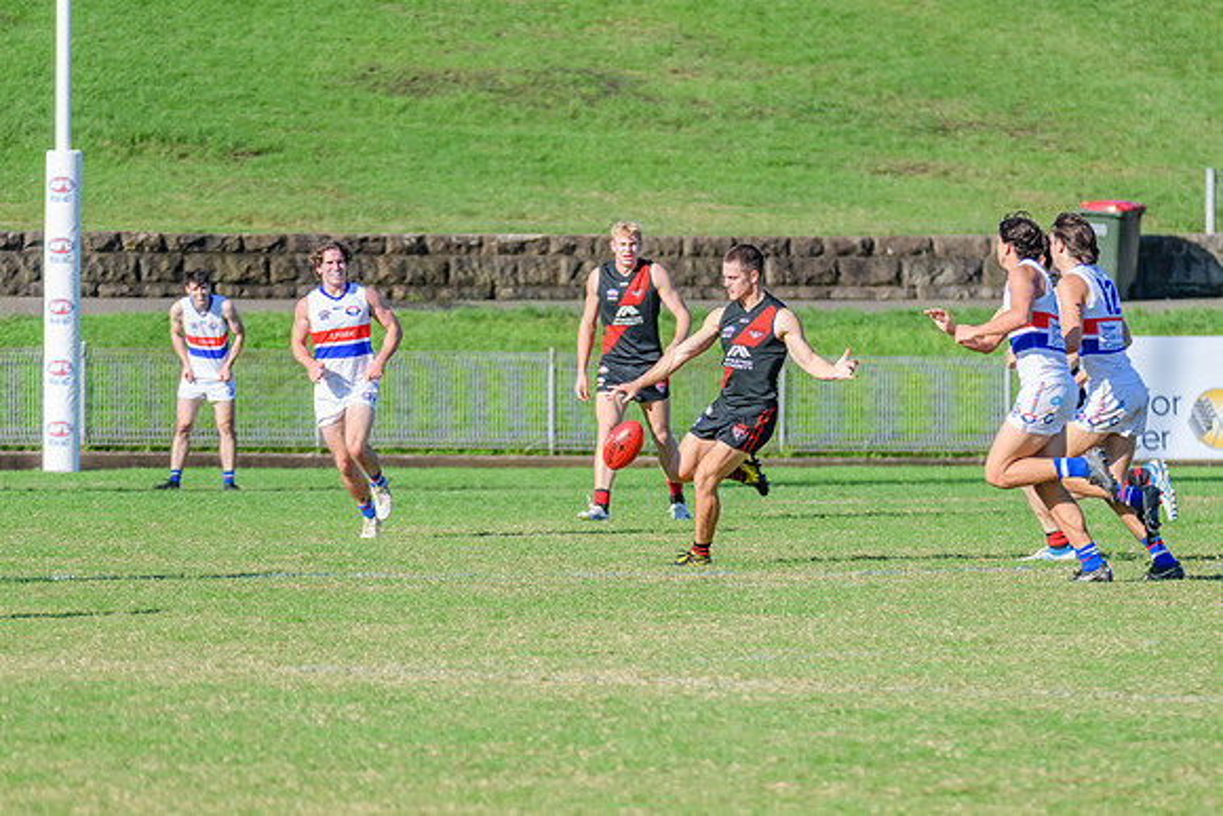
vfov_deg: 3.6
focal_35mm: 387
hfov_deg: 5.3
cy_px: 460
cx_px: 761
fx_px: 13159
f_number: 7.1
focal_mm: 250
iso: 640
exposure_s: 1/1600
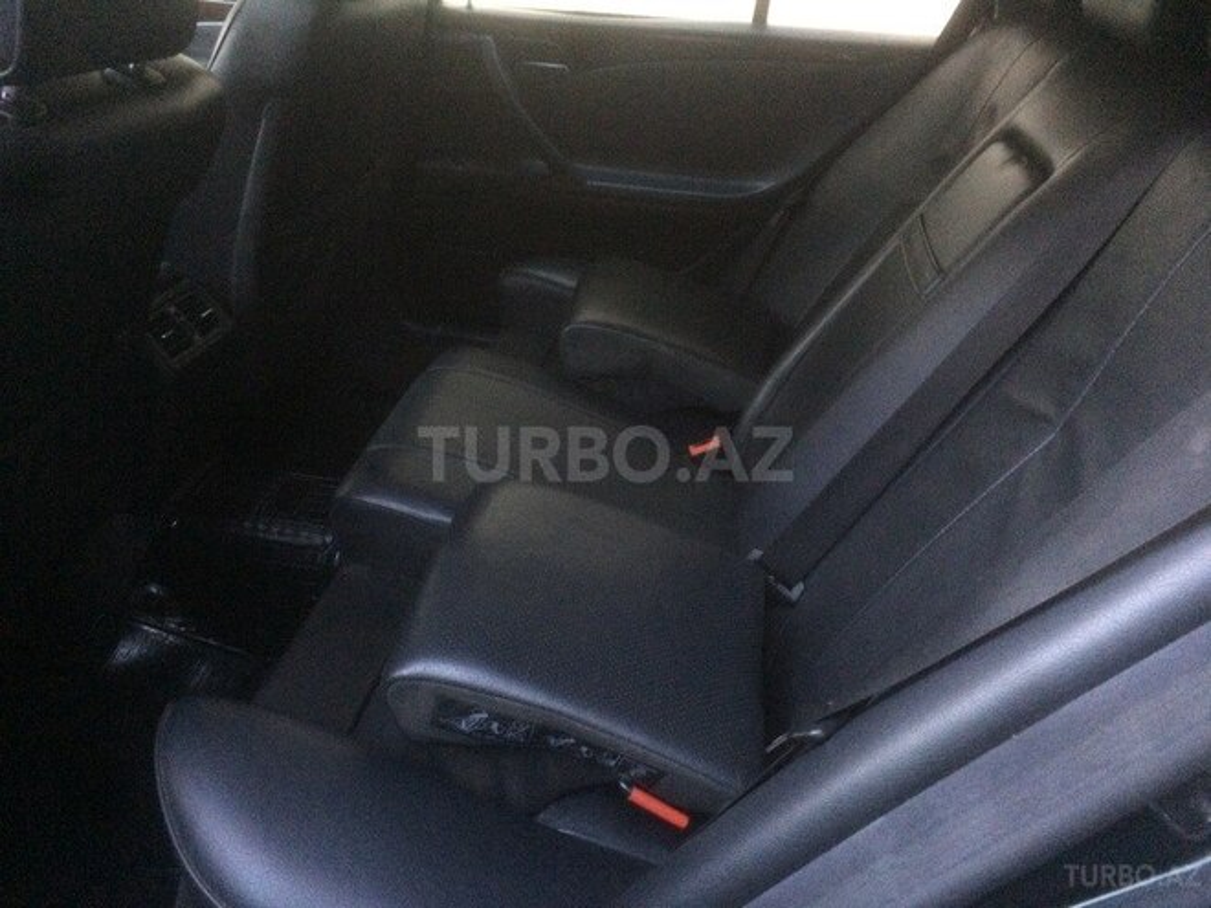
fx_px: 1015
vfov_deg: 48.2
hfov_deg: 61.7
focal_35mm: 29
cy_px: 454
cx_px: 606
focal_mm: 4.15
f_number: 2.2
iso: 400
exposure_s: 1/17
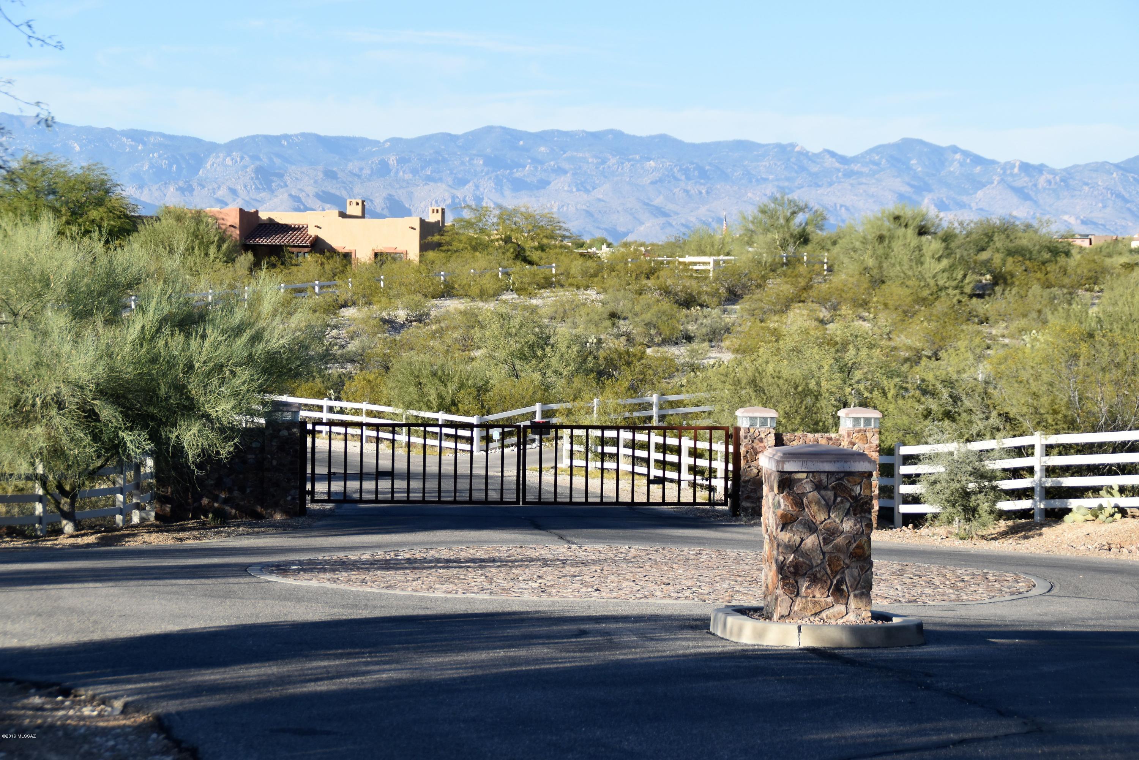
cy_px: 380
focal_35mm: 84
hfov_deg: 24.2
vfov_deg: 16.3
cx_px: 570
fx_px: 2657
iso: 200
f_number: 8
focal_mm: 56
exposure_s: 1/500
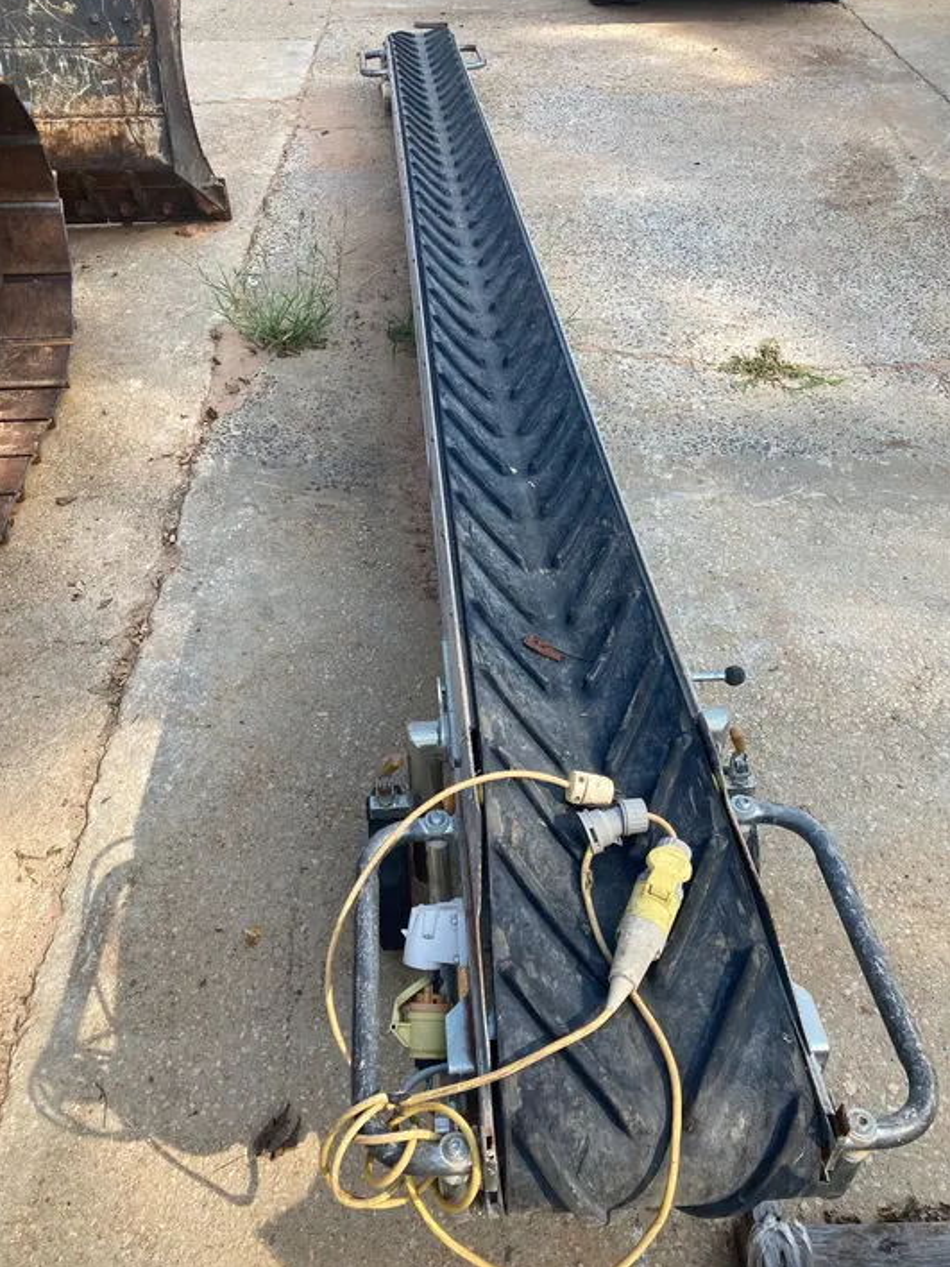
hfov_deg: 48.2
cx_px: 460
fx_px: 1061
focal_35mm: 29
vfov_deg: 61.6
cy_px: 615
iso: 20
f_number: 1.8
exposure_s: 1/389
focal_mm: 3.99
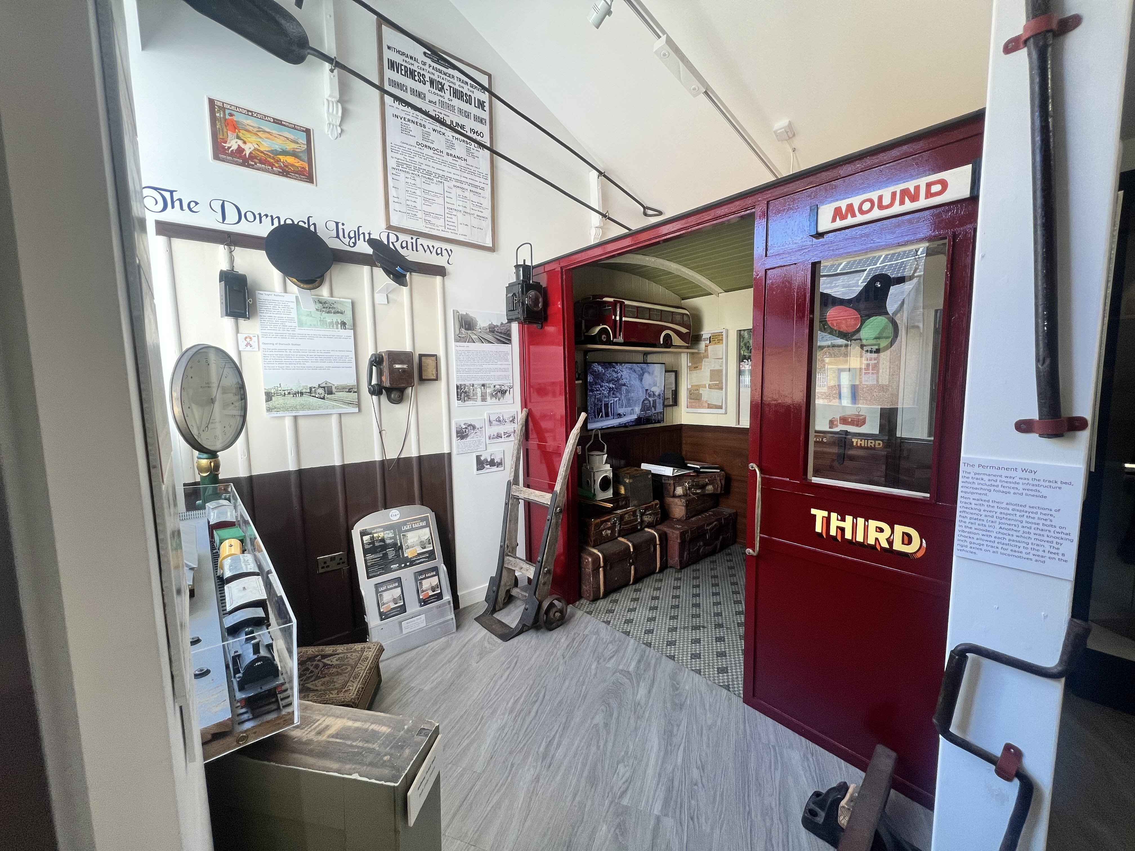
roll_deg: +1.5
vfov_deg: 89.9
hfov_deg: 106.2
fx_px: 426
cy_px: 426
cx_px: 568
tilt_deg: -5.3
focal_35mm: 13
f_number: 1.8
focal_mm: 1.57
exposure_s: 1/100
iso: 64
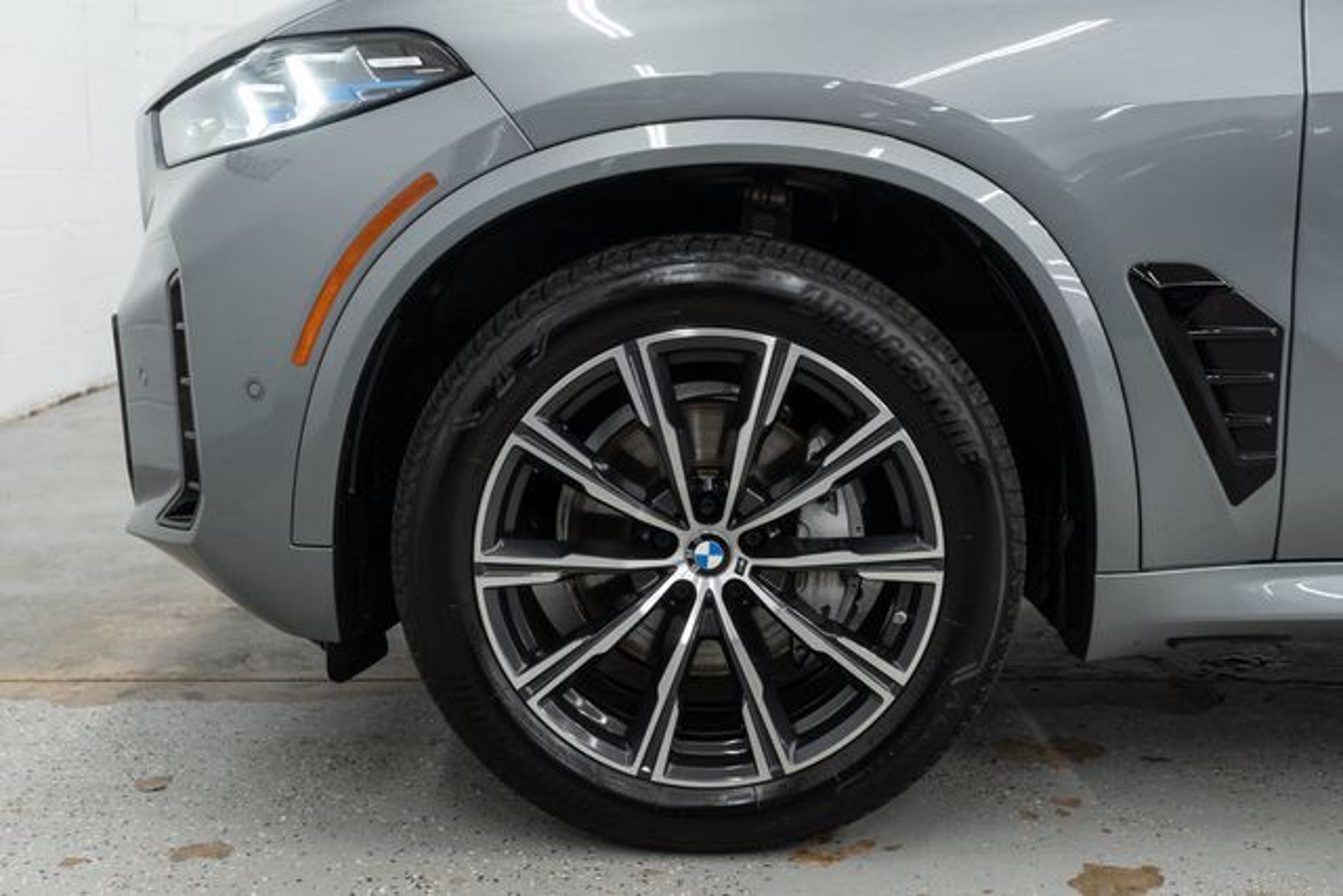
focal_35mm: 42
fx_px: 1567
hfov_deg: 46.4
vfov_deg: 31.9
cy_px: 448
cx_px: 672
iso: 250
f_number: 3.2
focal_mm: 28
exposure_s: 1/40
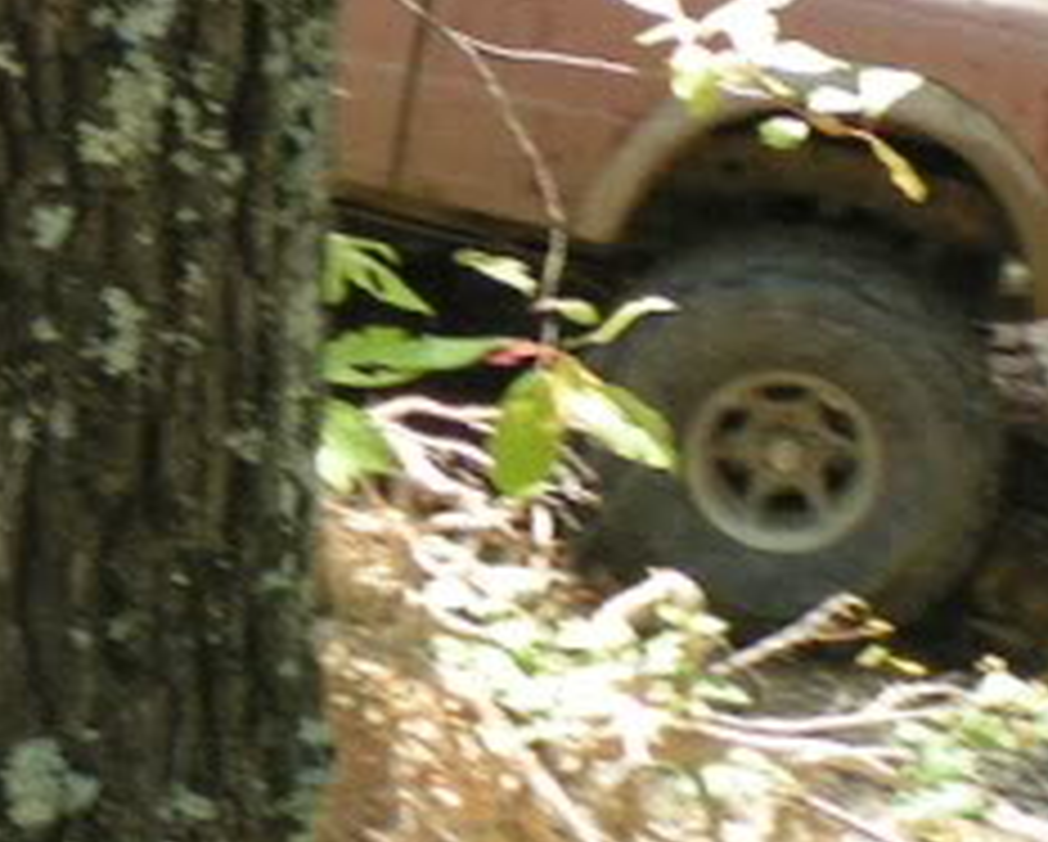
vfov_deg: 3.9
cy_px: -387
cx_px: -477
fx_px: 12360
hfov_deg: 4.8
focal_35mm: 398
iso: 80
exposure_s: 1/125
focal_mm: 18.2
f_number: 3.5
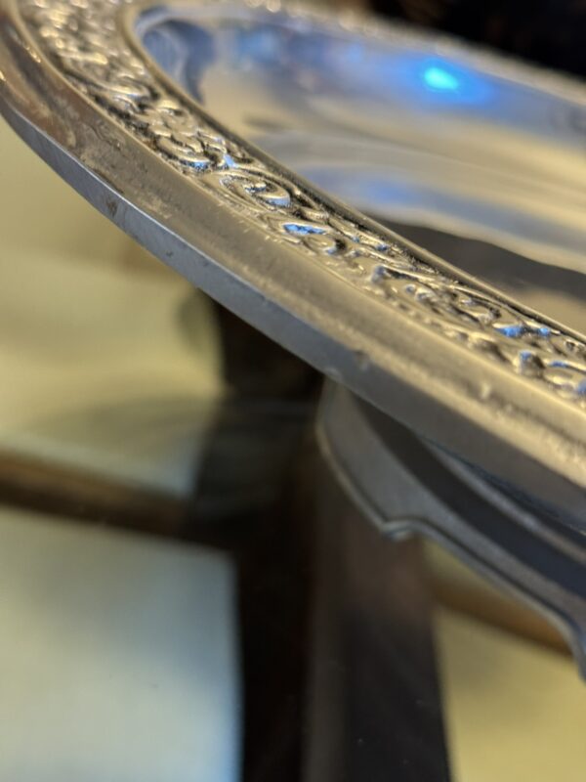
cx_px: 293
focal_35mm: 48
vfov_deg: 39.7
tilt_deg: -21.6
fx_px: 1083
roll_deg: -18.6
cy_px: 391
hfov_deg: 30.3
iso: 320
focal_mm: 6.76
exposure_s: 1/40
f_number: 1.78
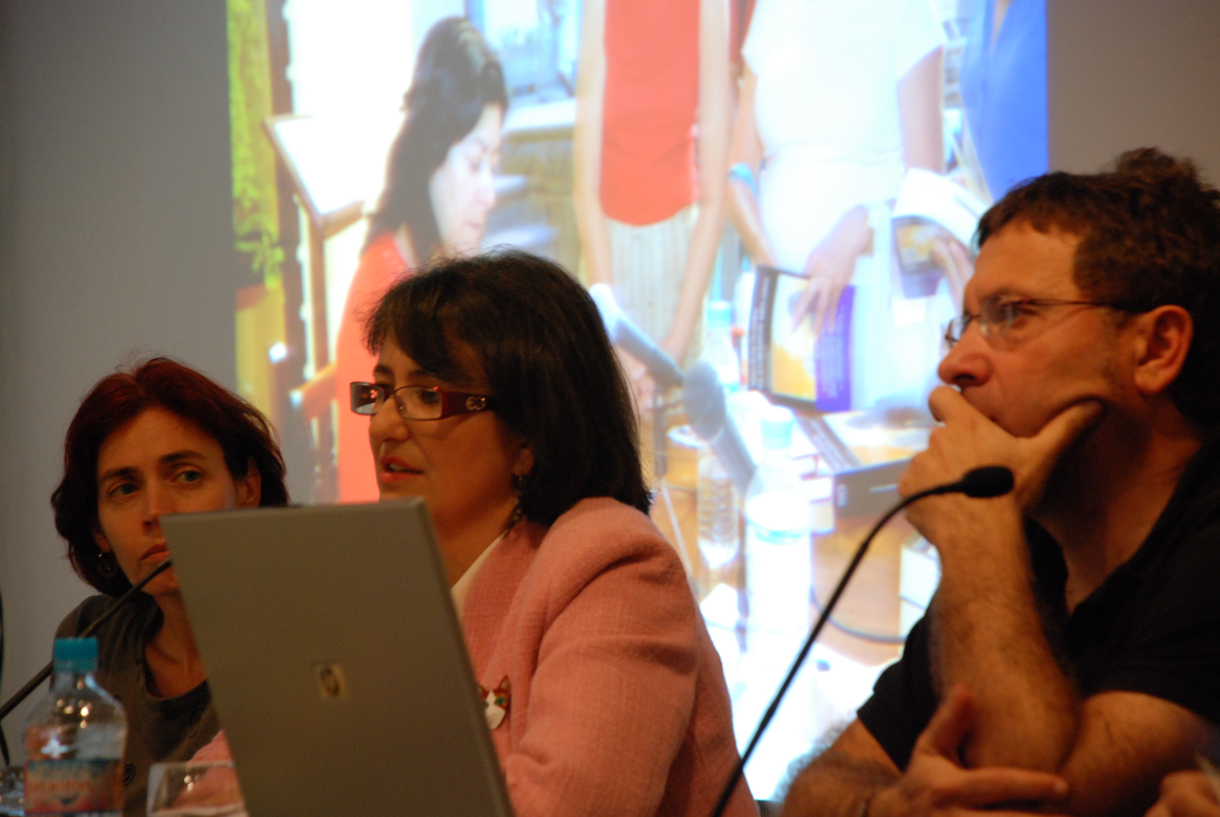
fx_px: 5700
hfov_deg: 12.2
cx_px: 610
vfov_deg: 8.2
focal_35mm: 168
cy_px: 408
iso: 800
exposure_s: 1/20
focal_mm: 112
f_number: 5.6
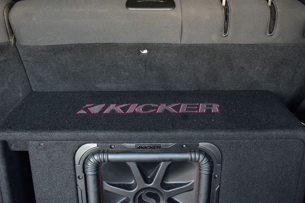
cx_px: 152
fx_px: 292
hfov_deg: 55.1
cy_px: 102
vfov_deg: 38.3
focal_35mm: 34
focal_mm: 23
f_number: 6.3
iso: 720
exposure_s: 1/15
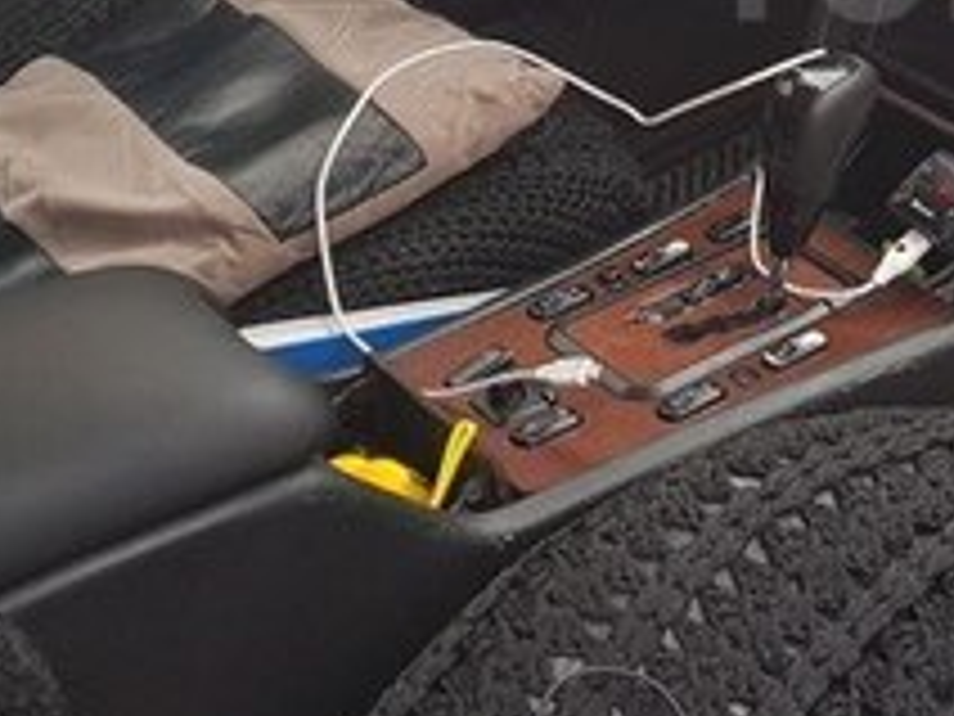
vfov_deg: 17.7
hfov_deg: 22.2
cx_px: 1161
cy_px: -47
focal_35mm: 81
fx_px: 2232
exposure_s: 1/50
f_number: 1.7
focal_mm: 4.2
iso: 64
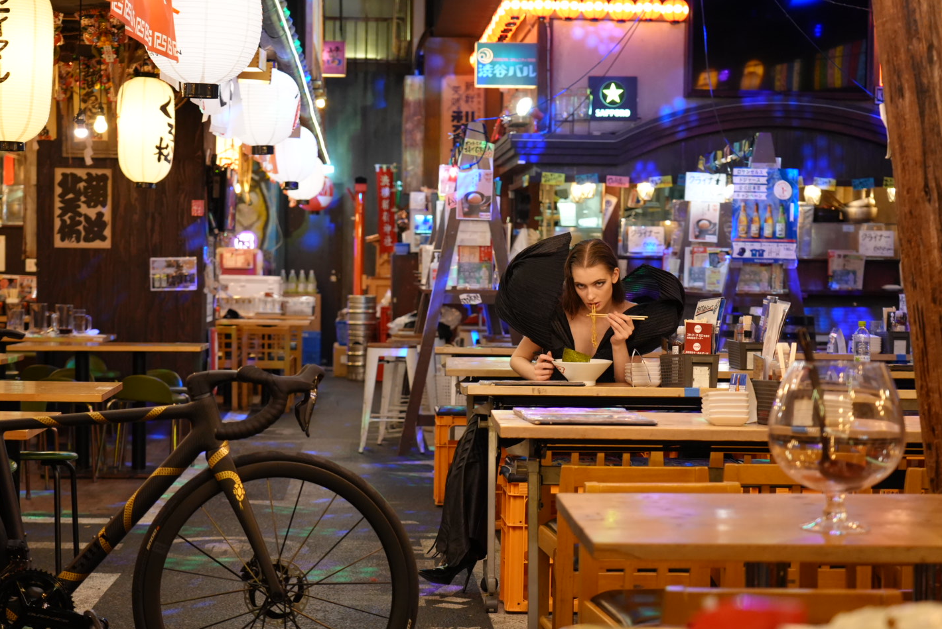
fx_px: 1728
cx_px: 423
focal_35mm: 66
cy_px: 341
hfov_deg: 30.5
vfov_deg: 20.6
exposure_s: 1/160
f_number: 4
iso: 3200
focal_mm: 58
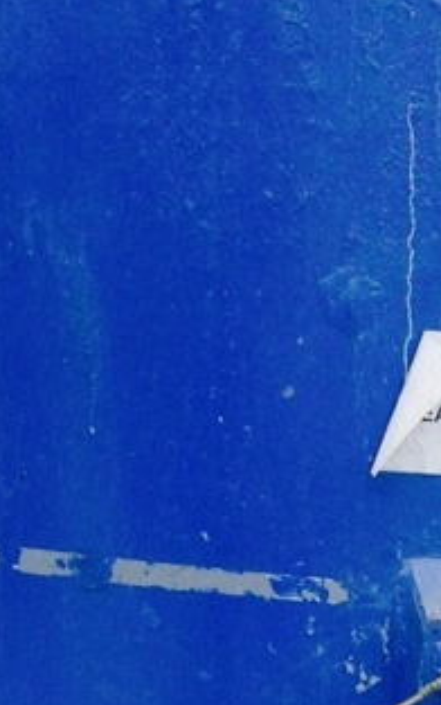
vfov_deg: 14.0
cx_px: 495
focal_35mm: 143
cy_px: 930
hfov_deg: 9.1
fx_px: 2746
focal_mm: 4.12
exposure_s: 1/467
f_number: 2.4
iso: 50
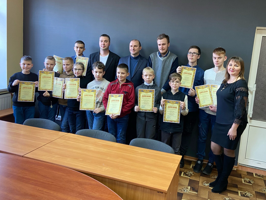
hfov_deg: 56.7
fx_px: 246
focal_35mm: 32
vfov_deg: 44.1
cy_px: 86
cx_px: 147
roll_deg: -3.6
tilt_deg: -8.8
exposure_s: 1/50
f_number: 1.8
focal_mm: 4.25
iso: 200
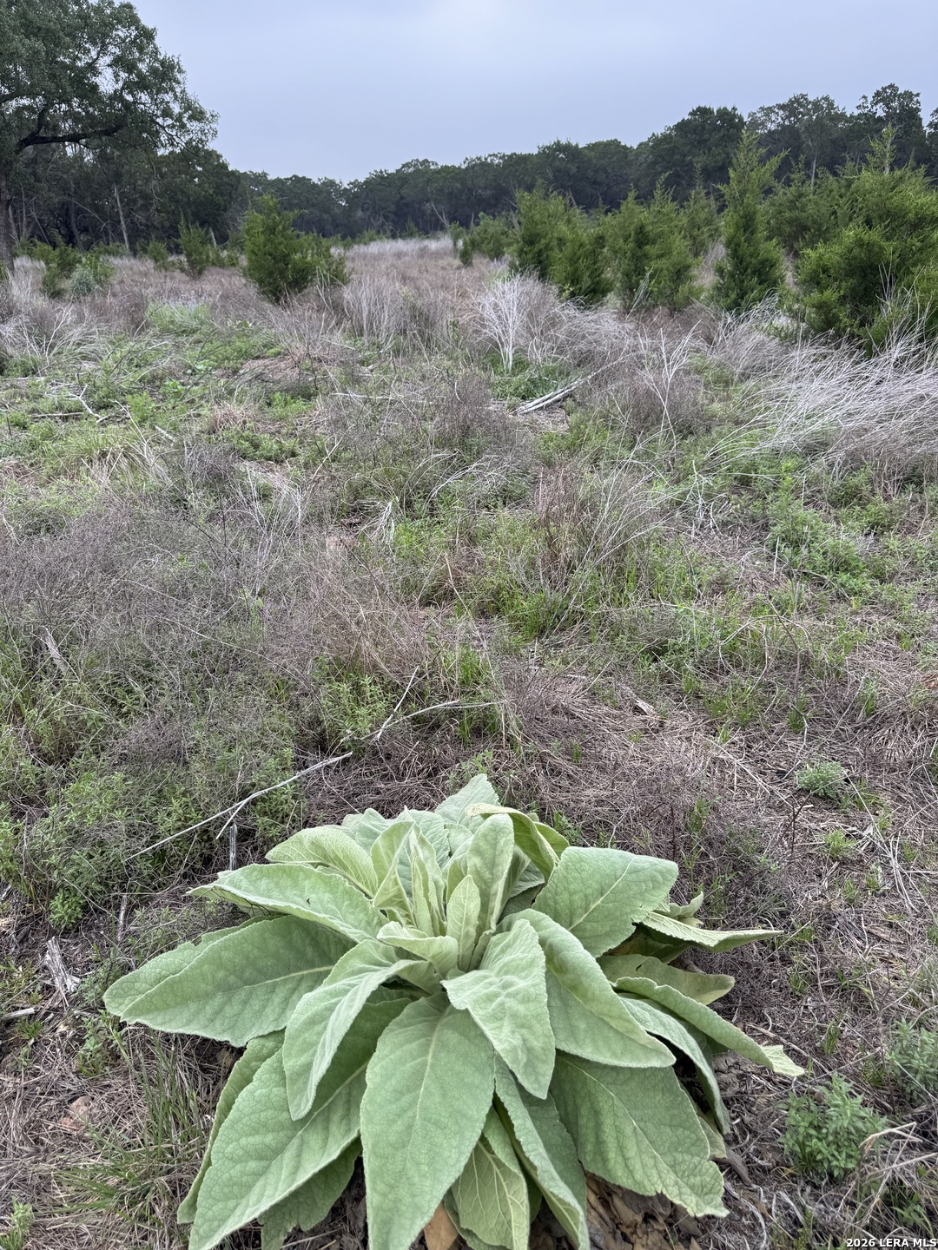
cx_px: 469
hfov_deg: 56.8
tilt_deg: -24.7
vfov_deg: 71.6
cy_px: 625
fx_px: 867
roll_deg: +4.9
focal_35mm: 24
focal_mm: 6.76
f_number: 1.78
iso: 80
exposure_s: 1/627
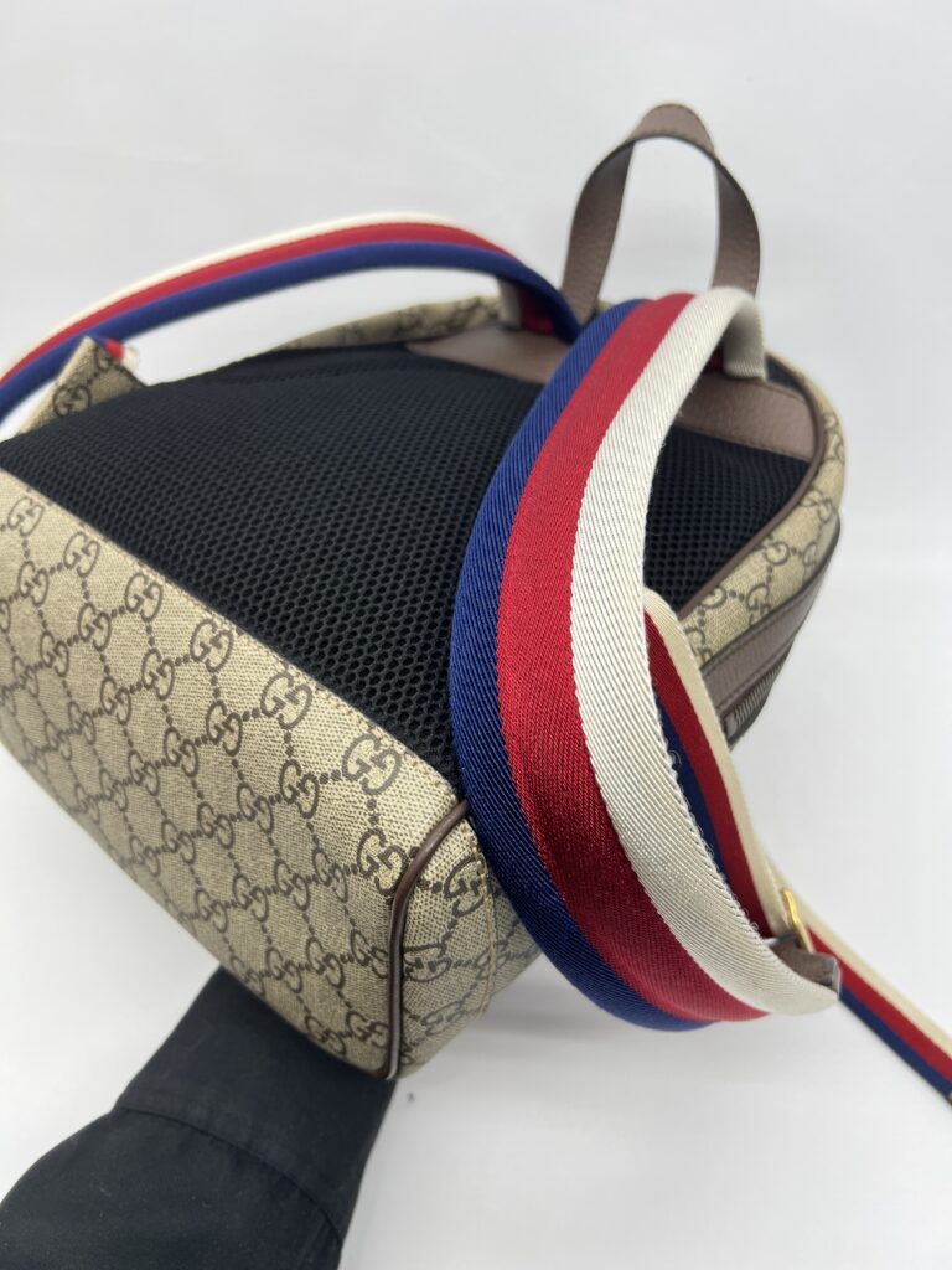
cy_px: 635
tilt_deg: -43.2
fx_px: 953
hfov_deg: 53.1
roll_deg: +2.4
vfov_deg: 67.3
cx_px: 476
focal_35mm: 26
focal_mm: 5.7
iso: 40
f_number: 1.5
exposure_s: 1/100
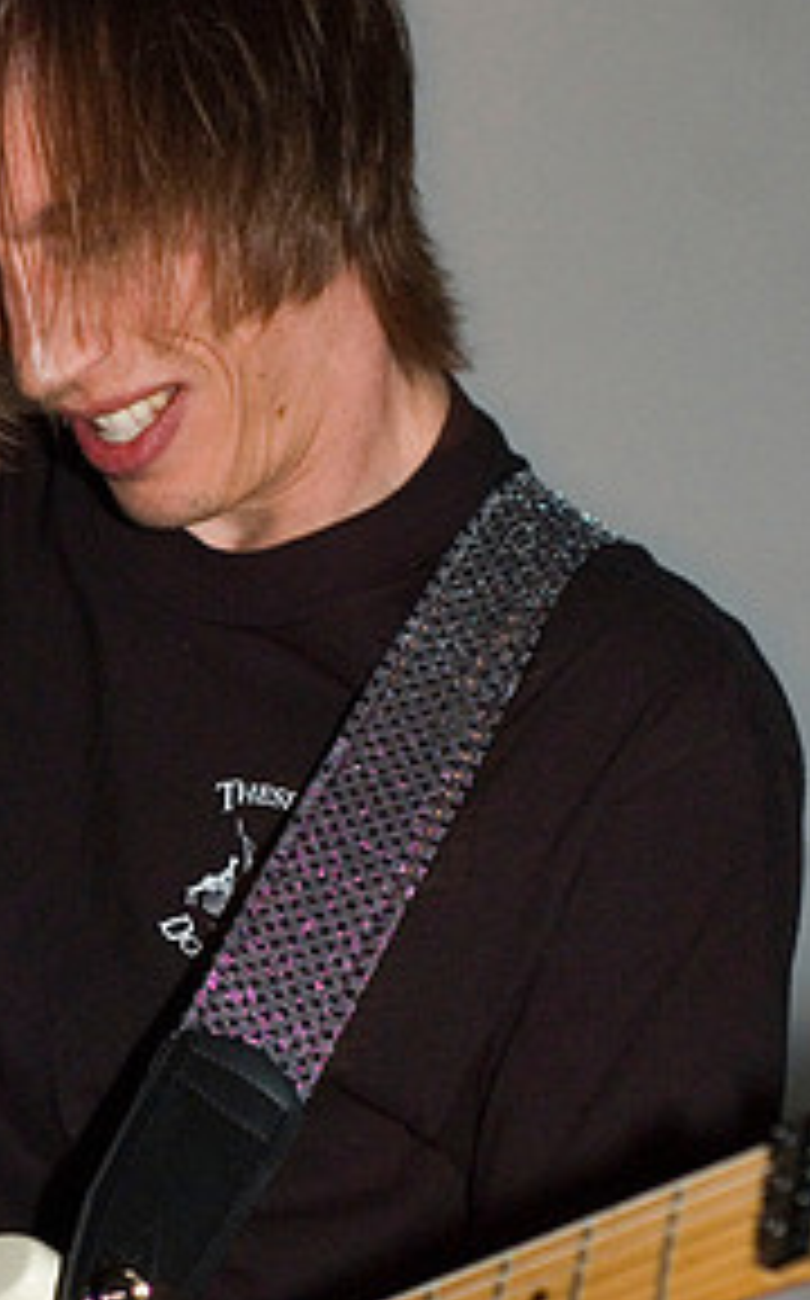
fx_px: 4214
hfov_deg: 11.0
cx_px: 214
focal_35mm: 119
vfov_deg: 17.5
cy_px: 882
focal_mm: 50
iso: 1600
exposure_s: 1/20
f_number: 3.2
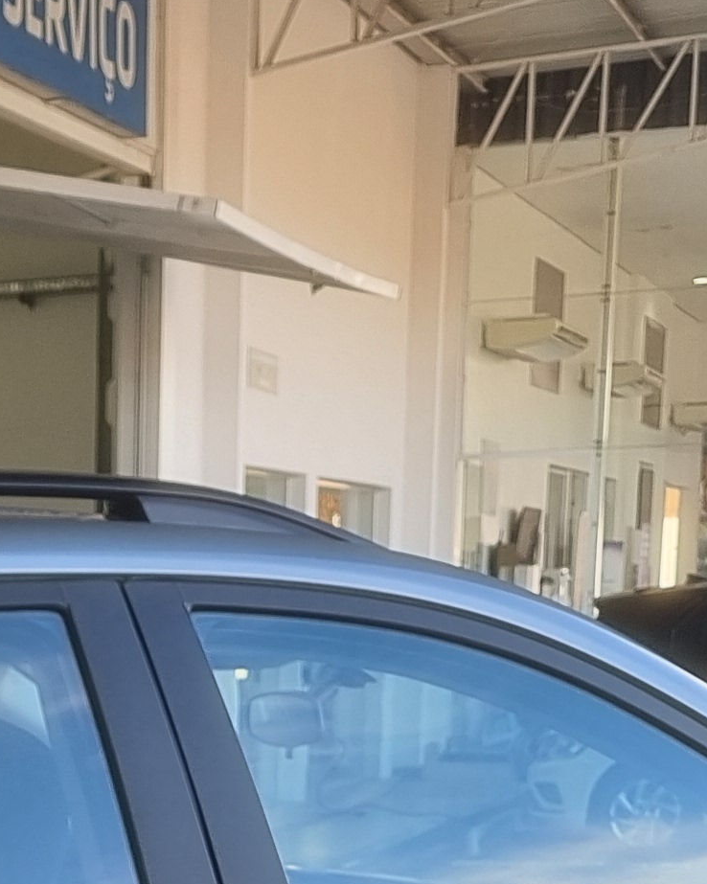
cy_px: 1393
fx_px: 2878
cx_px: -227
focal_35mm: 110
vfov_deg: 15.8
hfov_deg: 13.5
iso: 50
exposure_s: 1/142
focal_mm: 5.4
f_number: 1.8
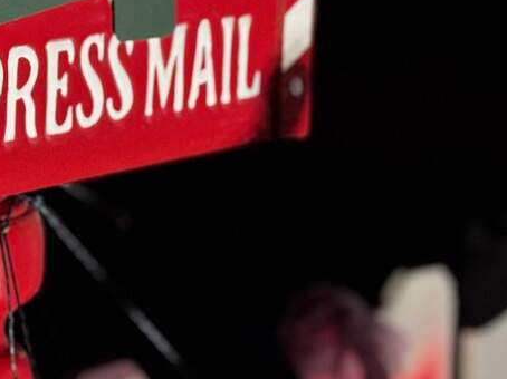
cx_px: 0
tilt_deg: -1.4
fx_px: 1859
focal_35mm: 127
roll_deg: -1.7
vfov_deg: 11.4
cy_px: -118
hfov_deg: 15.3
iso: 200
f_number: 1.78
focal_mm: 6.76
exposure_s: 1/40
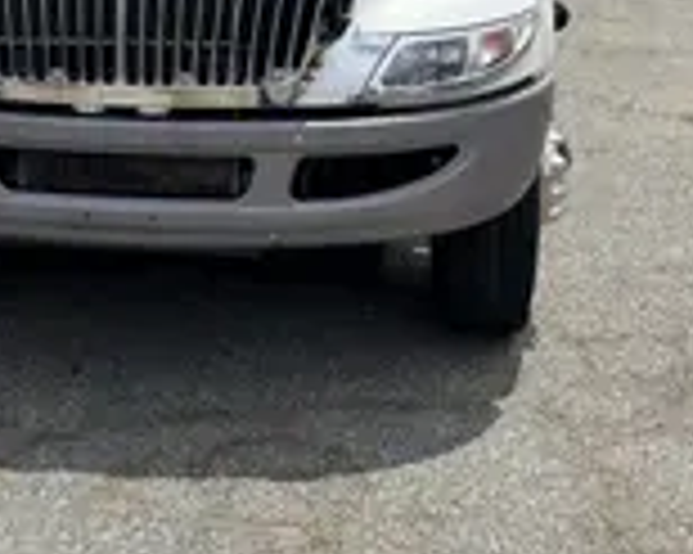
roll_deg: +0.9
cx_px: 162
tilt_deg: -6.9
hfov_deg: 30.4
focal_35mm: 61
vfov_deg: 23.9
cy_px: 5
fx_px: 1250
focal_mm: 6.76
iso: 80
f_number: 1.78
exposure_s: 1/8929
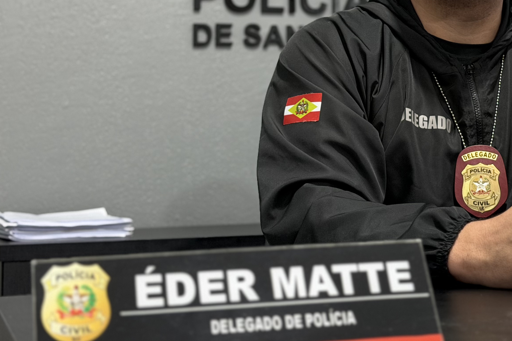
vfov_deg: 15.5
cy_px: 38
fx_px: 1237
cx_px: 422
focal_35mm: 87
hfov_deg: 23.0
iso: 200
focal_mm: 6.76
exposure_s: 1/40
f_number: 1.78
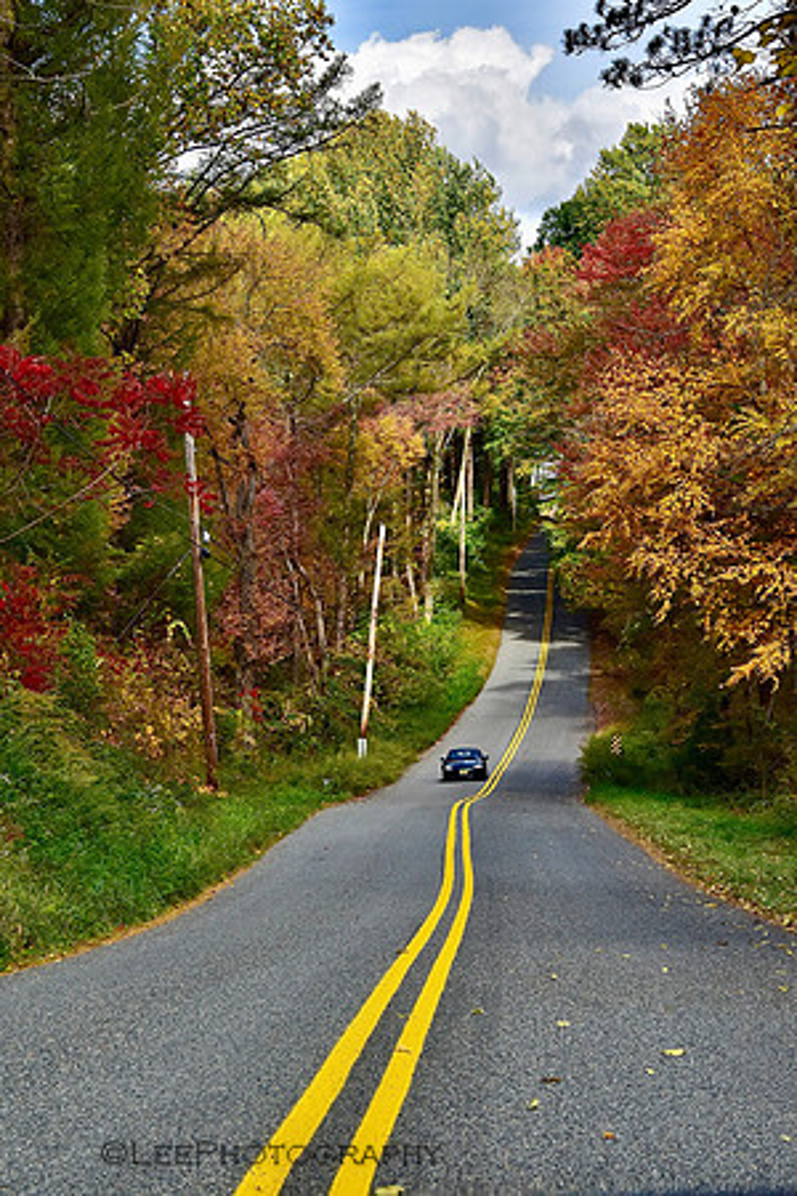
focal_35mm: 98
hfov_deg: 14.0
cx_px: 398
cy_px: 598
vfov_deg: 20.9
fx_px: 3238
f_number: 11
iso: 400
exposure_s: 1/350
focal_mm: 65
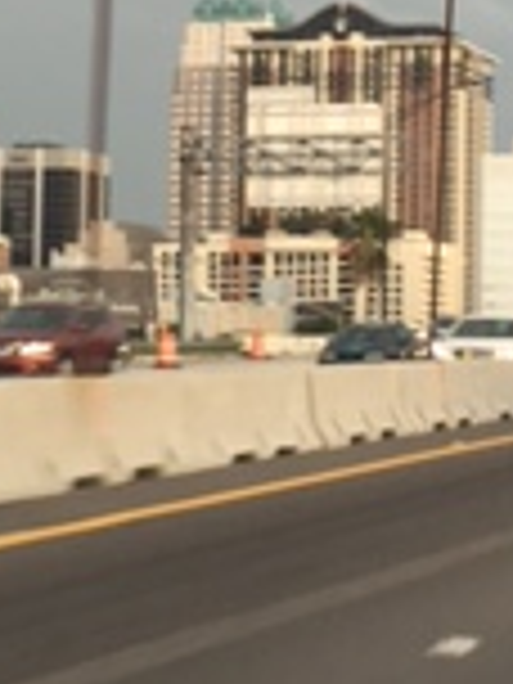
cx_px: 9
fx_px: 2411
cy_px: 158
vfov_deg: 16.1
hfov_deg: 12.0
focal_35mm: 122
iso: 32
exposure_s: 1/60
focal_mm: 4.15
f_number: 2.2
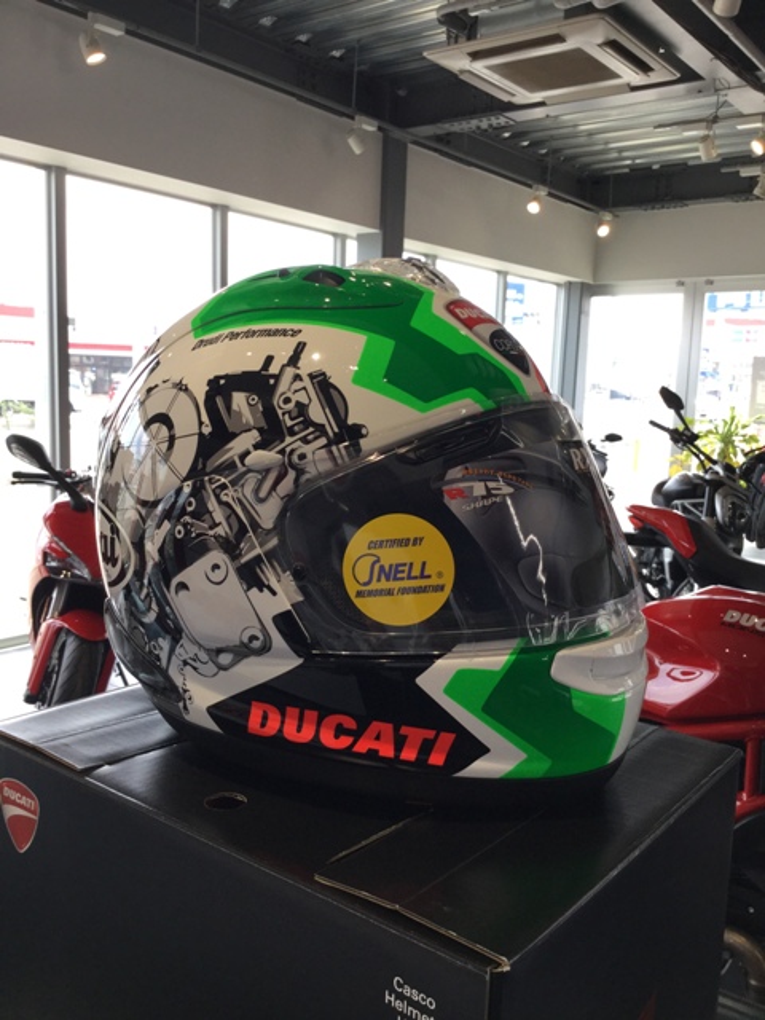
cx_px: 382
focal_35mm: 31
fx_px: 913
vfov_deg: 58.4
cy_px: 510
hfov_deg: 45.4
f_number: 2.4
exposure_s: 1/120
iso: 32
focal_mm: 3.3
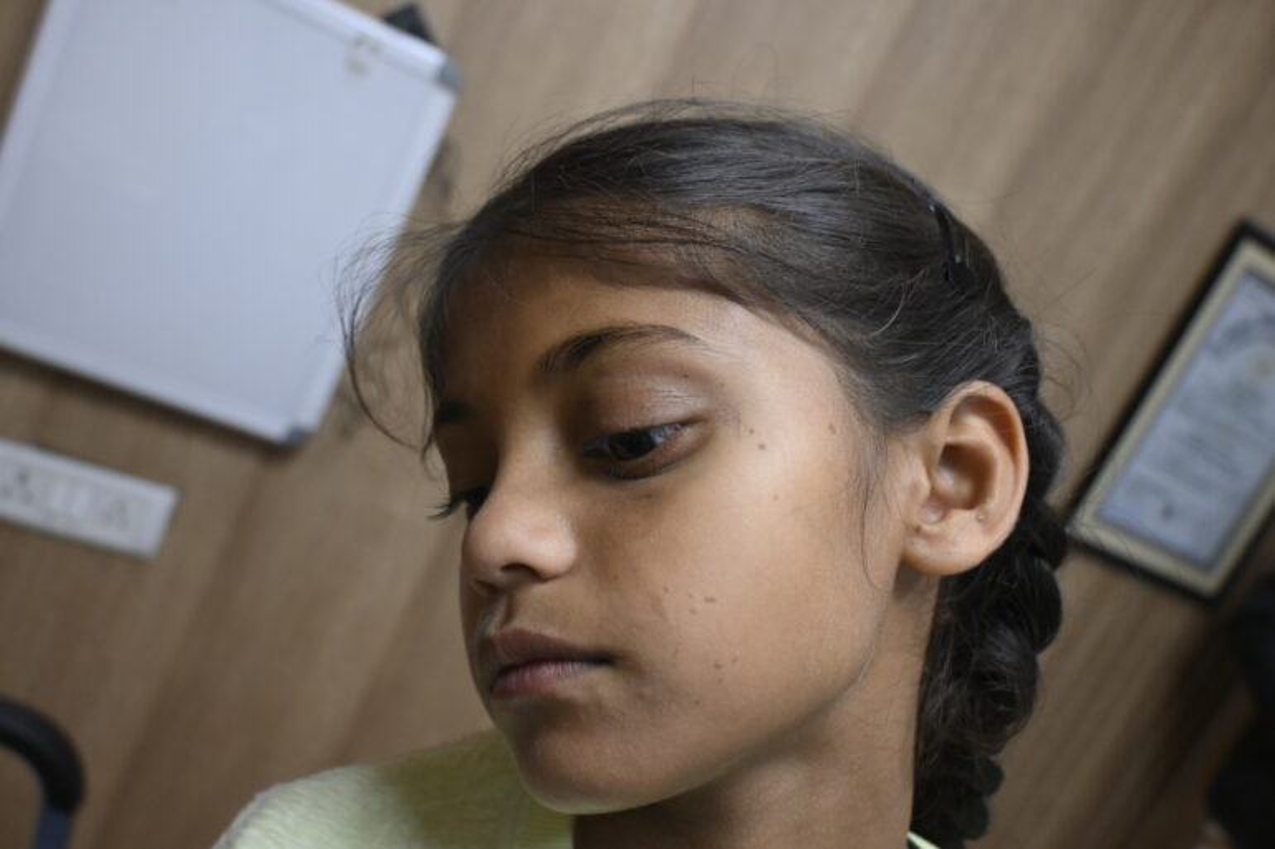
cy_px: 424
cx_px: 638
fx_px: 1062
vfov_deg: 43.6
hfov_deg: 61.9
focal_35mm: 30
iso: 1100
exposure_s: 1/125
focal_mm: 20
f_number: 3.8
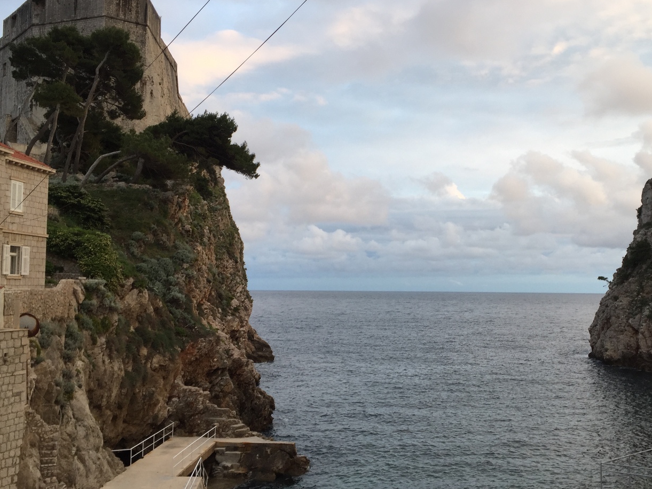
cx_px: 382
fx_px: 716
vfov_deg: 37.7
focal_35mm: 38
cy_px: 248
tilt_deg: +3.7
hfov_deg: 48.8
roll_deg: -0.7
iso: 32
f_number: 2.2
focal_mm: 4.15
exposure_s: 1/50
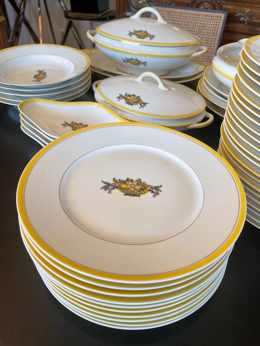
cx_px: 130
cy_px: 173
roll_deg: -2.9
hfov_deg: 53.1
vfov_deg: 67.3
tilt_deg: -40.5
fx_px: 260
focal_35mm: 26
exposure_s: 1/100
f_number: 1.6
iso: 125
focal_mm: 4.2
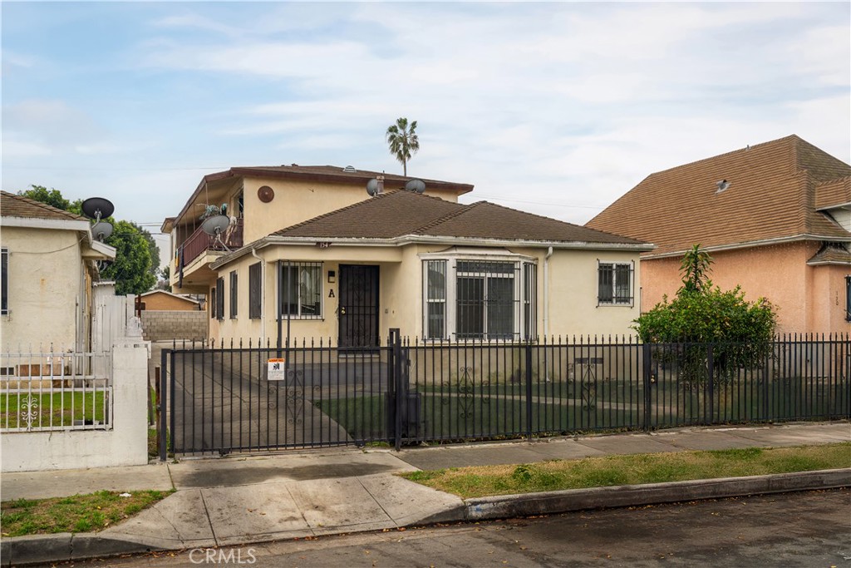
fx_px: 827
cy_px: 284
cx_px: 426
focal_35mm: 35
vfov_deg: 37.9
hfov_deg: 54.4
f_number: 7.1
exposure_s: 1/15
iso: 100
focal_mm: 35
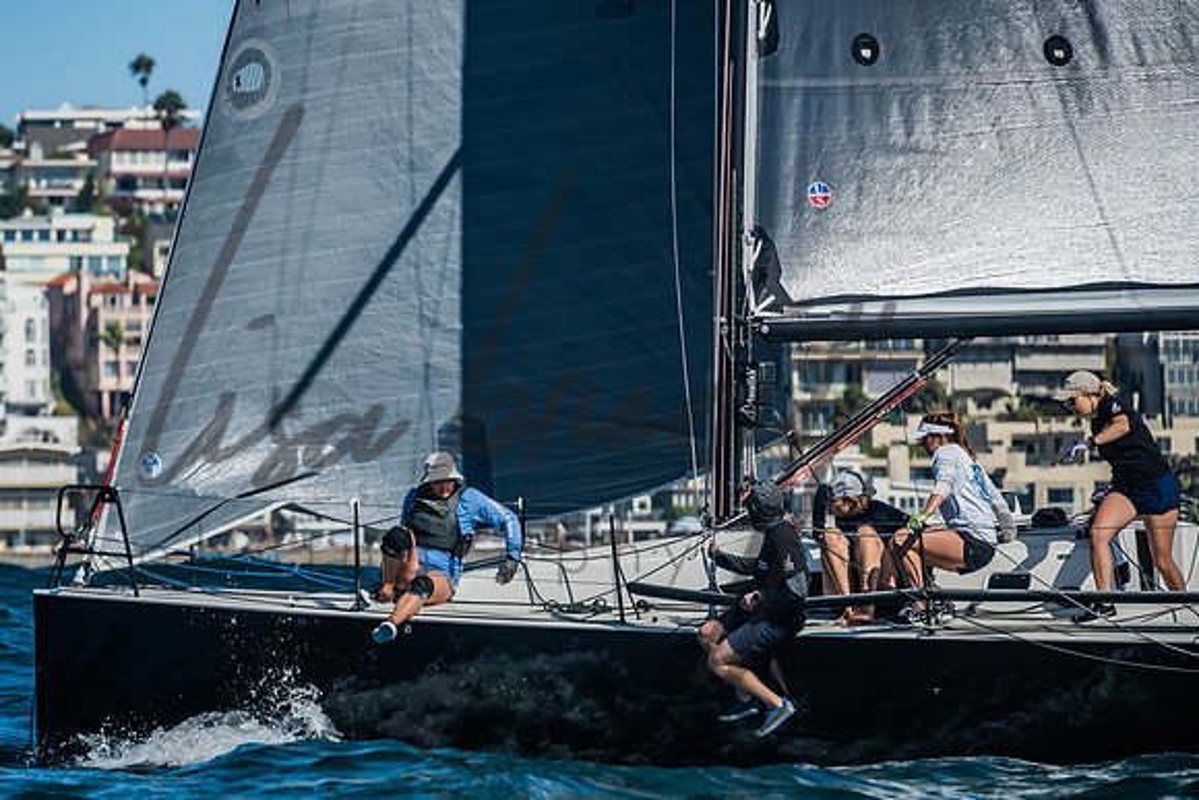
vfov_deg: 5.2
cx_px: 428
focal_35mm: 263
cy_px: 482
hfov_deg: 7.8
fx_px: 8752
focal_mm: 200
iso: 160
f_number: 6.3
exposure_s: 1/800
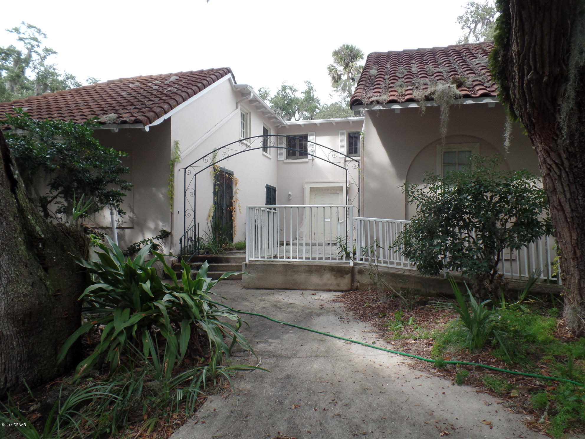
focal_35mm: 23
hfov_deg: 73.9
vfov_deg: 58.9
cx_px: 292
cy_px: 220
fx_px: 389
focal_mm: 4.1
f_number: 3.5
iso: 80
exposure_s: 1/125
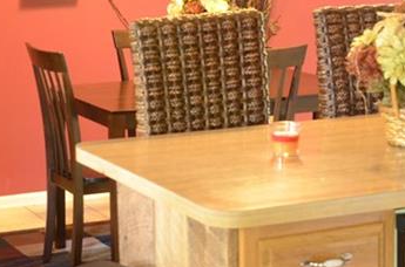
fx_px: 1200
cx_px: 120
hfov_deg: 19.1
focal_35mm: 107
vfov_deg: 12.6
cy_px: 12
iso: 1600
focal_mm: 24
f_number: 5
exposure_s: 1/13
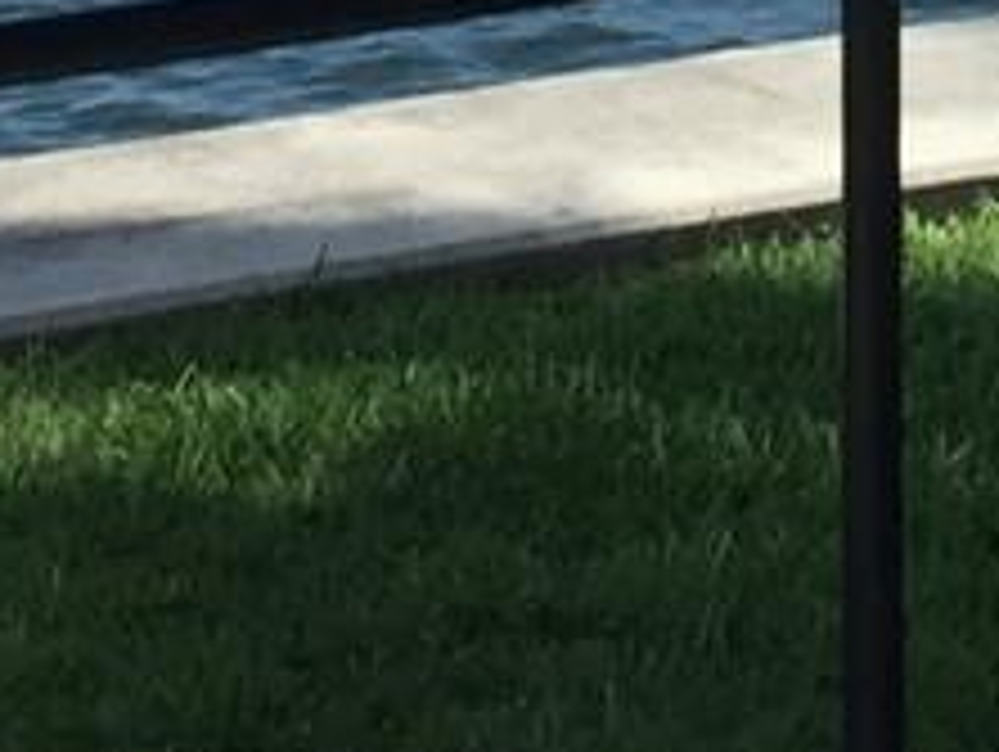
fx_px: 6038
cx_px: 1102
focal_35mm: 209
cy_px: -1522
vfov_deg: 6.5
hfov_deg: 9.4
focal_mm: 4.15
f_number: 2.2
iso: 32
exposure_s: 1/2326
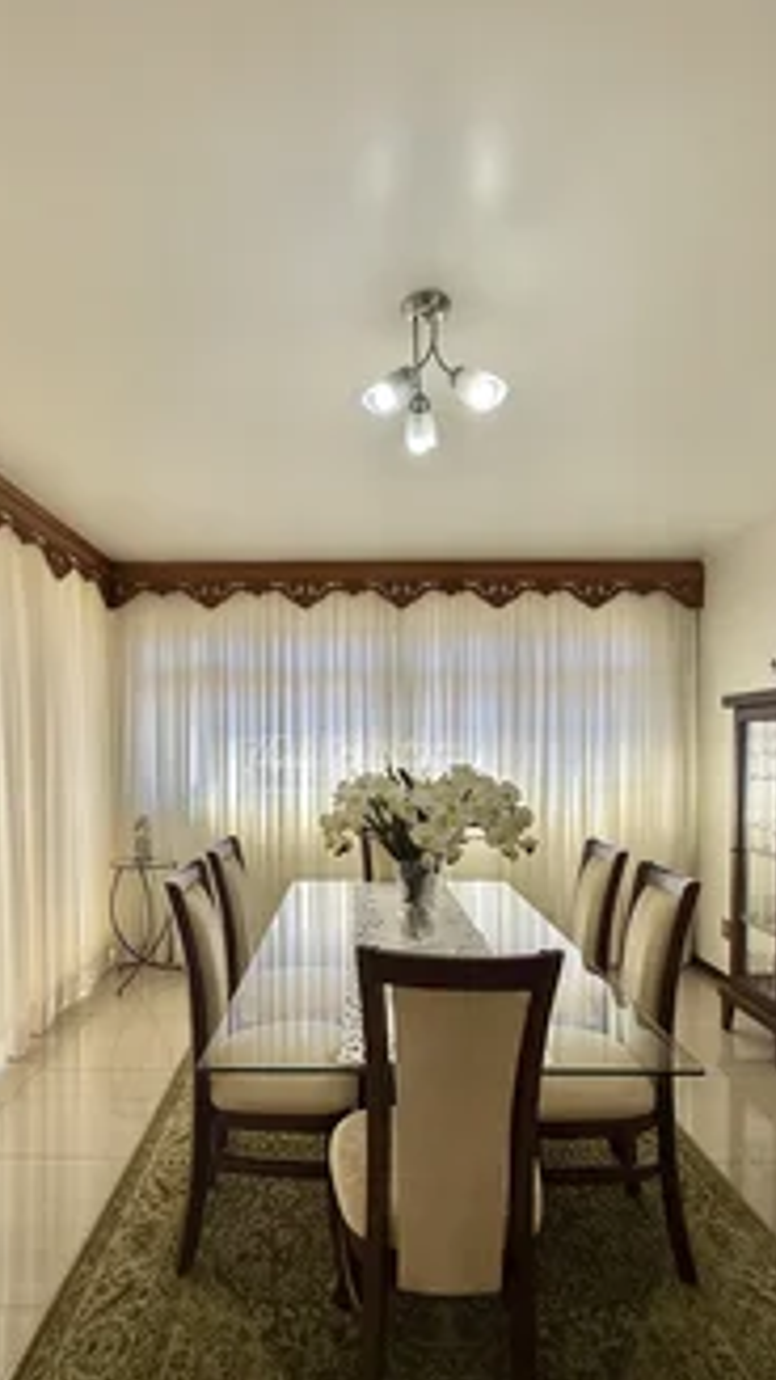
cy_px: 764
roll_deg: +0.0
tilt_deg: -1.1
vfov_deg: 92.3
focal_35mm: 18
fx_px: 658
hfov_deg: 60.9
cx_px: 350
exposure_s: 1/104
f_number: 2.2
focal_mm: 2.22
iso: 40
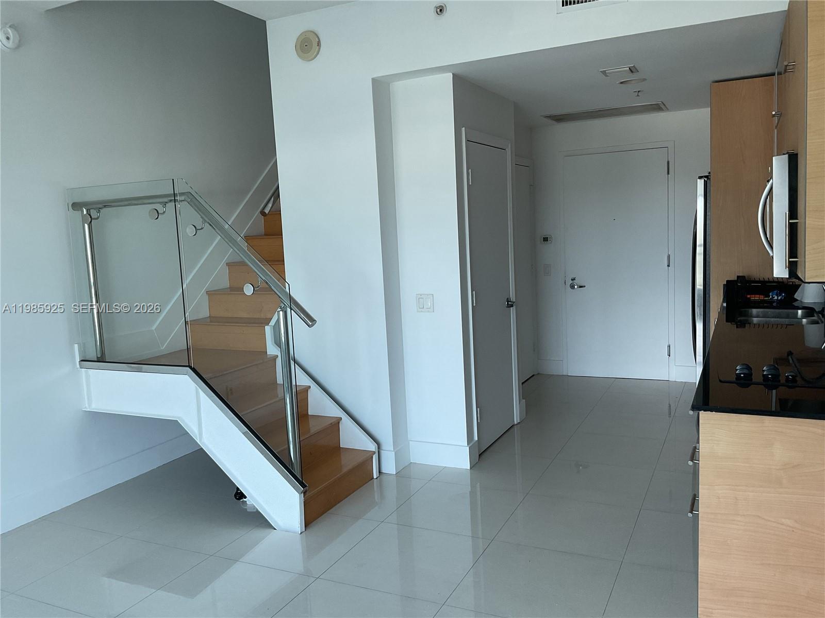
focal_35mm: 29
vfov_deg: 48.2
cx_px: 412
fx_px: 691
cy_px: 309
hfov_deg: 61.7
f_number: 1.8
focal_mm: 3
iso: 50
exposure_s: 1/120
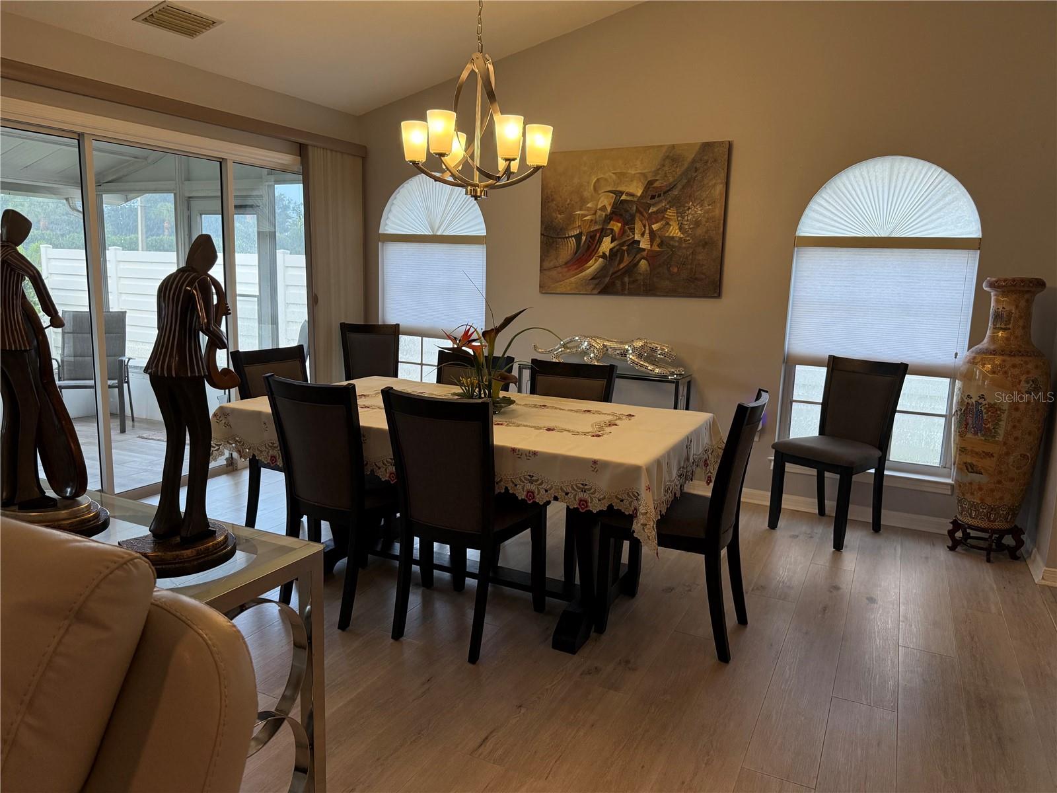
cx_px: 528
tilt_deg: -8.9
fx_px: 733
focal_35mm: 24
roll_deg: -1.7
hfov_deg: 71.6
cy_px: 396
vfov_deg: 56.8
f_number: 1.78
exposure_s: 1/233
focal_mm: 6.76
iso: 200
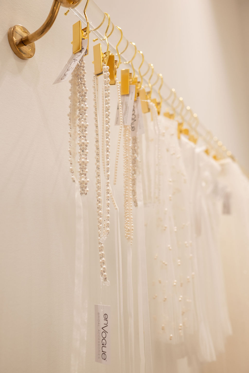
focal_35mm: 35
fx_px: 363
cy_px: 186
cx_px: 124
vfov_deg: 54.4
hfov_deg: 37.9
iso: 500
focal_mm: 35
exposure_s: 1/200
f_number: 2.8
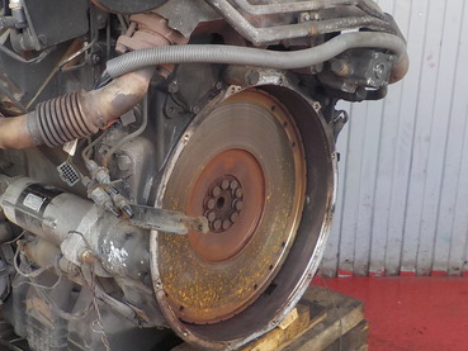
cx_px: 132
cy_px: 114
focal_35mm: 52
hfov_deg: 36.2
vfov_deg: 27.9
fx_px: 703
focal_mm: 4.1
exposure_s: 1/50
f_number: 3.3
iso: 125
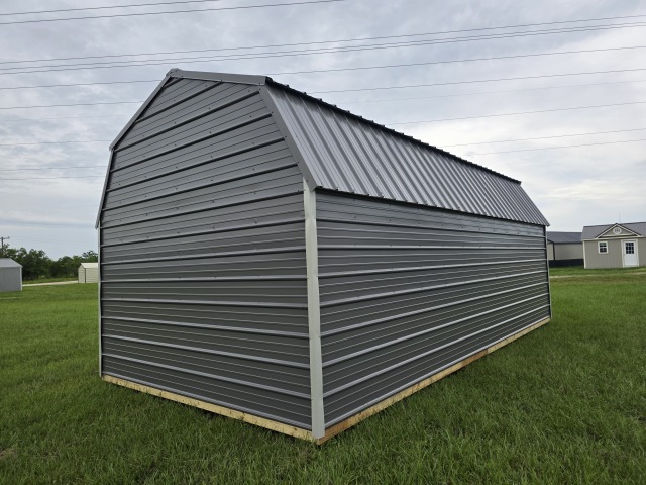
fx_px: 429
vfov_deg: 58.9
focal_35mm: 23
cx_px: 323
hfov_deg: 73.9
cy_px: 242
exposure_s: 1/4434
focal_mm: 6.3
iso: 80
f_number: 1.7
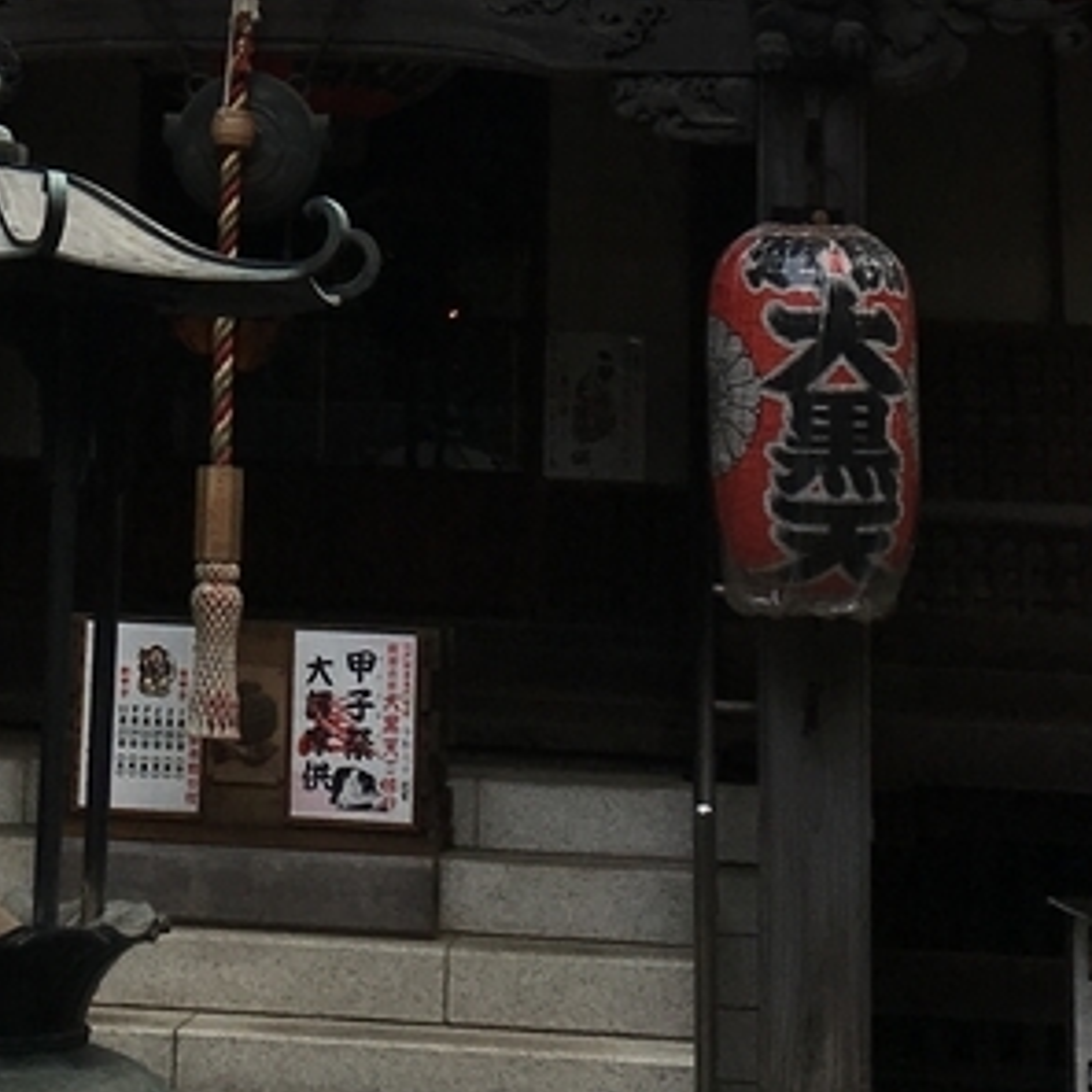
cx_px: 144
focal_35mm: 104
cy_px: -505
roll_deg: -2.6
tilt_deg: +17.3
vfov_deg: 15.5
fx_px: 3712
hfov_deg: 16.5
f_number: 2.2
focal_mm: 4.15
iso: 25
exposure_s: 1/320
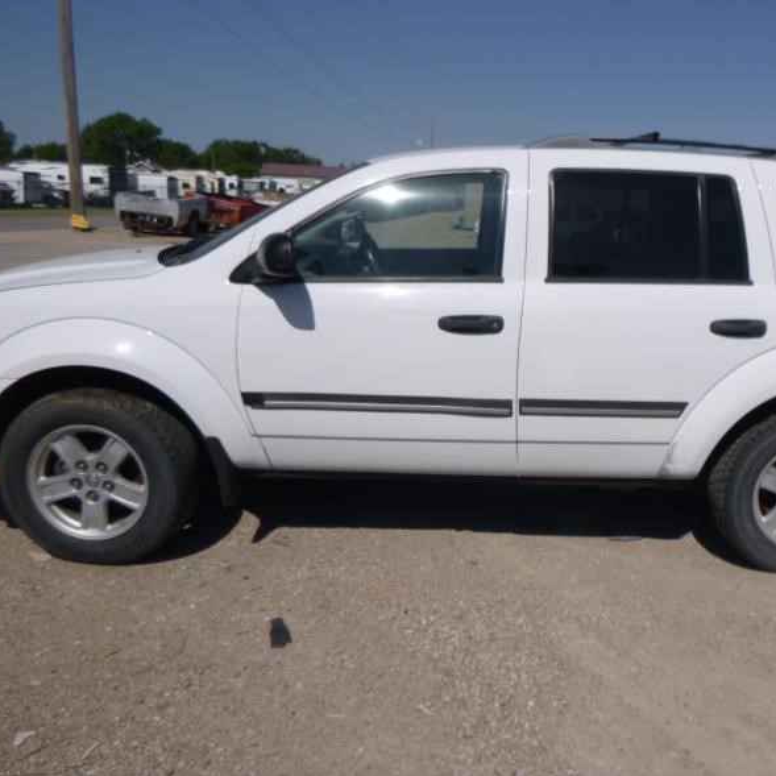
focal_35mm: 30
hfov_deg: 53.3
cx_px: 494
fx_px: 761
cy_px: 385
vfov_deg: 54.0
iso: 100
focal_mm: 4.5
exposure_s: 1/250
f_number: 9
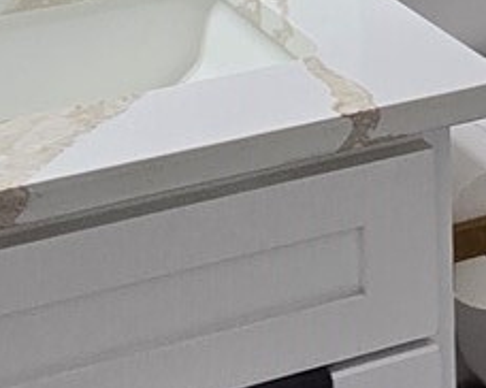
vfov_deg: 12.3
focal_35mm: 114
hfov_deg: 16.9
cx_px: 288
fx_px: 1638
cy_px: -330
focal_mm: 2.2
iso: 64
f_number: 2.2
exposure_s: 1/120
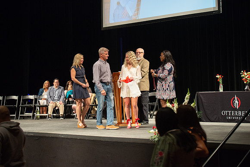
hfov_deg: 25.4
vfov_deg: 17.1
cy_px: 84
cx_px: 125
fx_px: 556
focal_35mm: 80
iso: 1600
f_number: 4
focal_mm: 80
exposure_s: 1/100
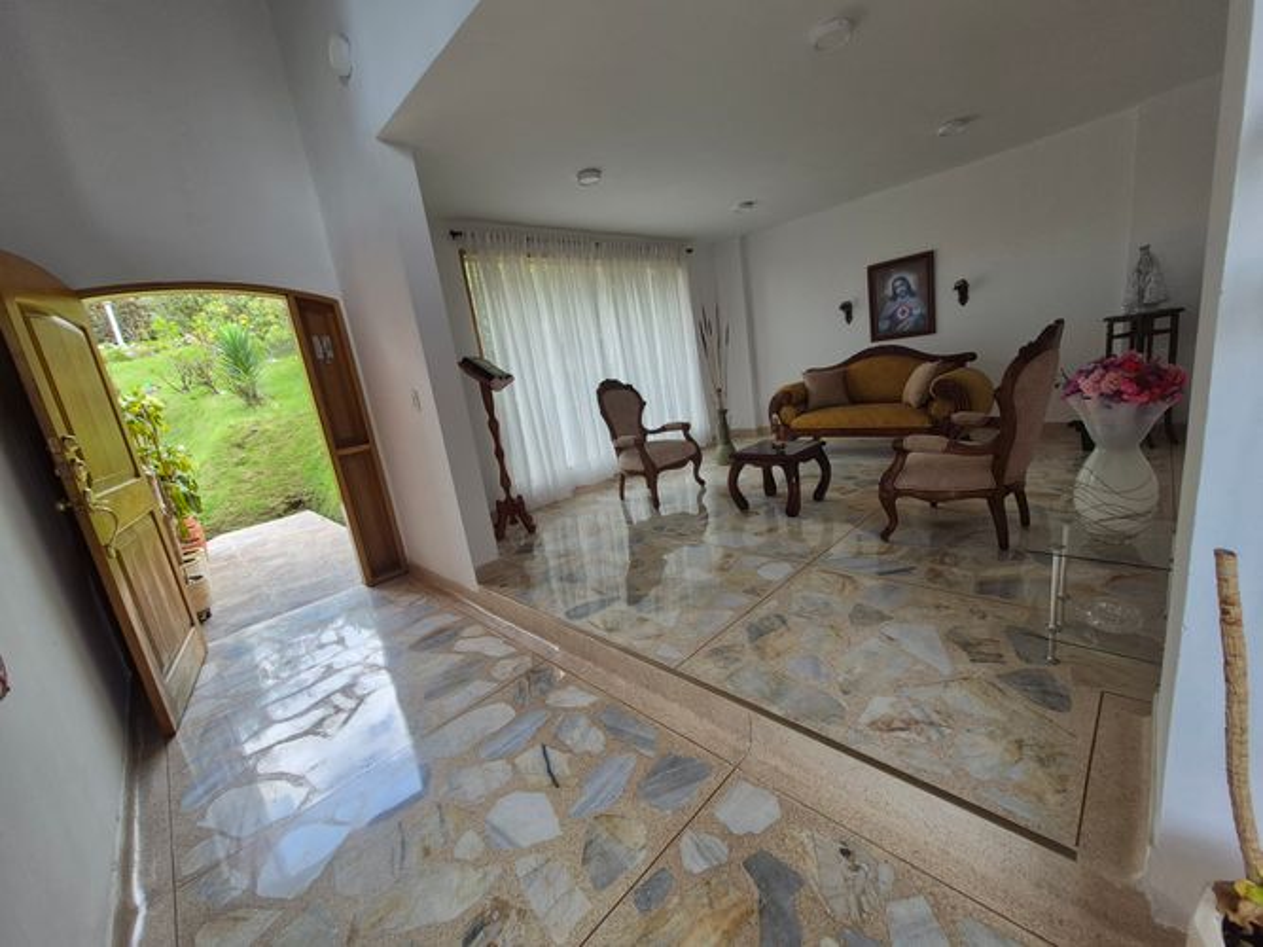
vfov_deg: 89.9
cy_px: 474
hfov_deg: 106.2
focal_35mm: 13
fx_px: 474
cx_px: 632
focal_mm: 1.74
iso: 50
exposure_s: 1/100
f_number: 2.2
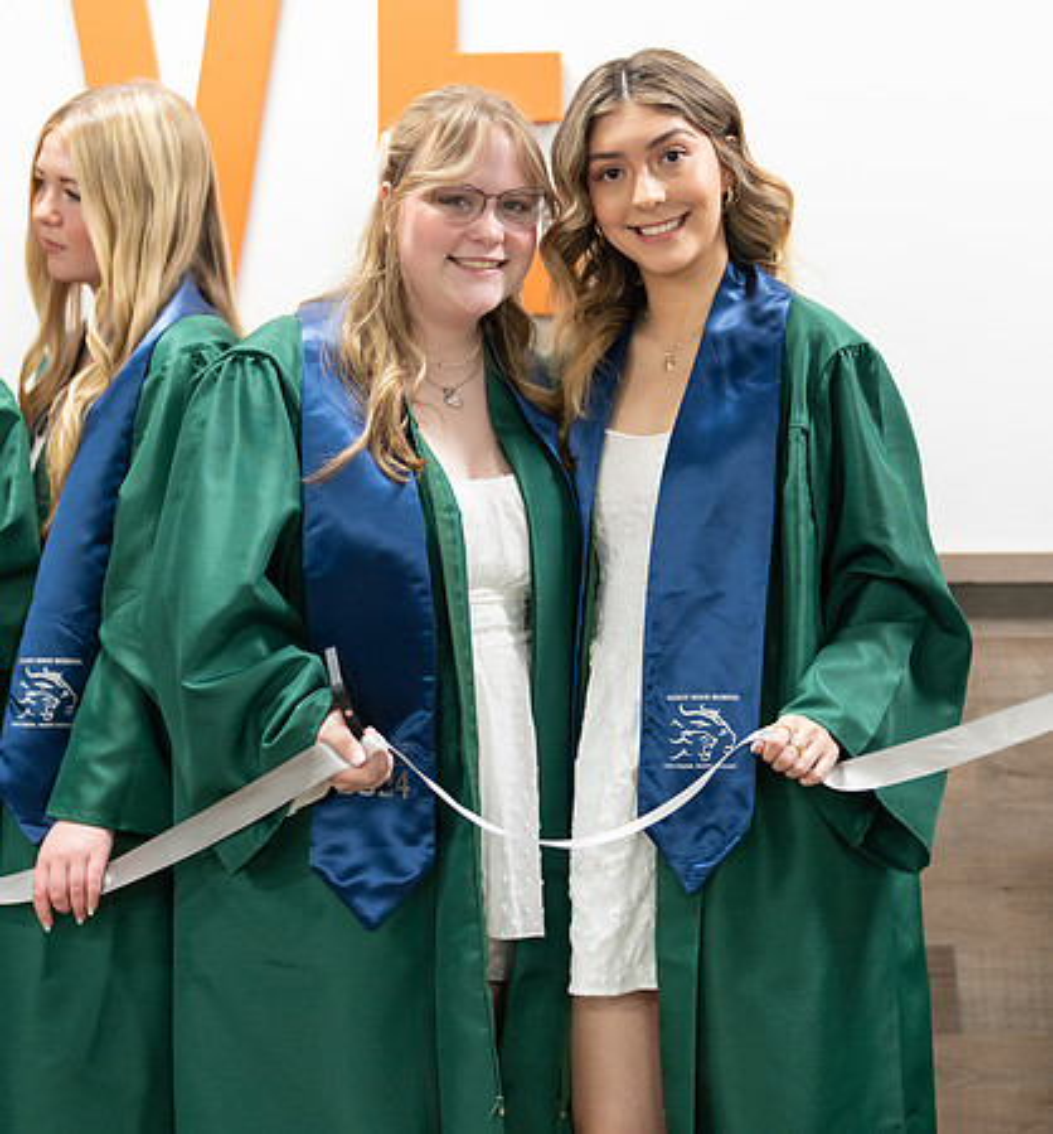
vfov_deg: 25.5
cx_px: 594
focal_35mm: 70
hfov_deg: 23.7
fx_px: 2508
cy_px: 532
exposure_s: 1/320
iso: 640
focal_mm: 50
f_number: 1.2
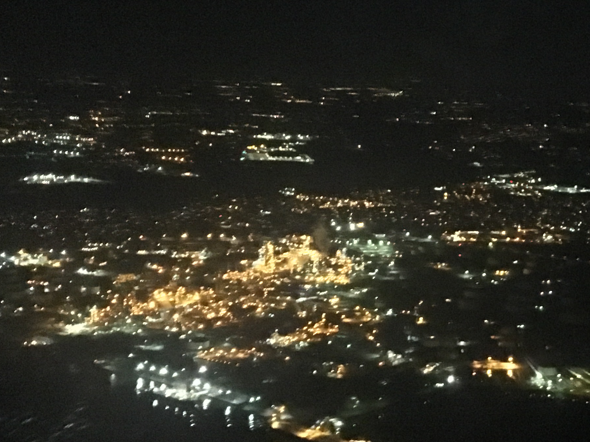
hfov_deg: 28.7
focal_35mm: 65
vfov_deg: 22.6
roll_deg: -6.6
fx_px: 1108
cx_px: 521
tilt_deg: -4.7
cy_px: 191
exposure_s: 1/15
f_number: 2.2
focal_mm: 4.15
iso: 2000
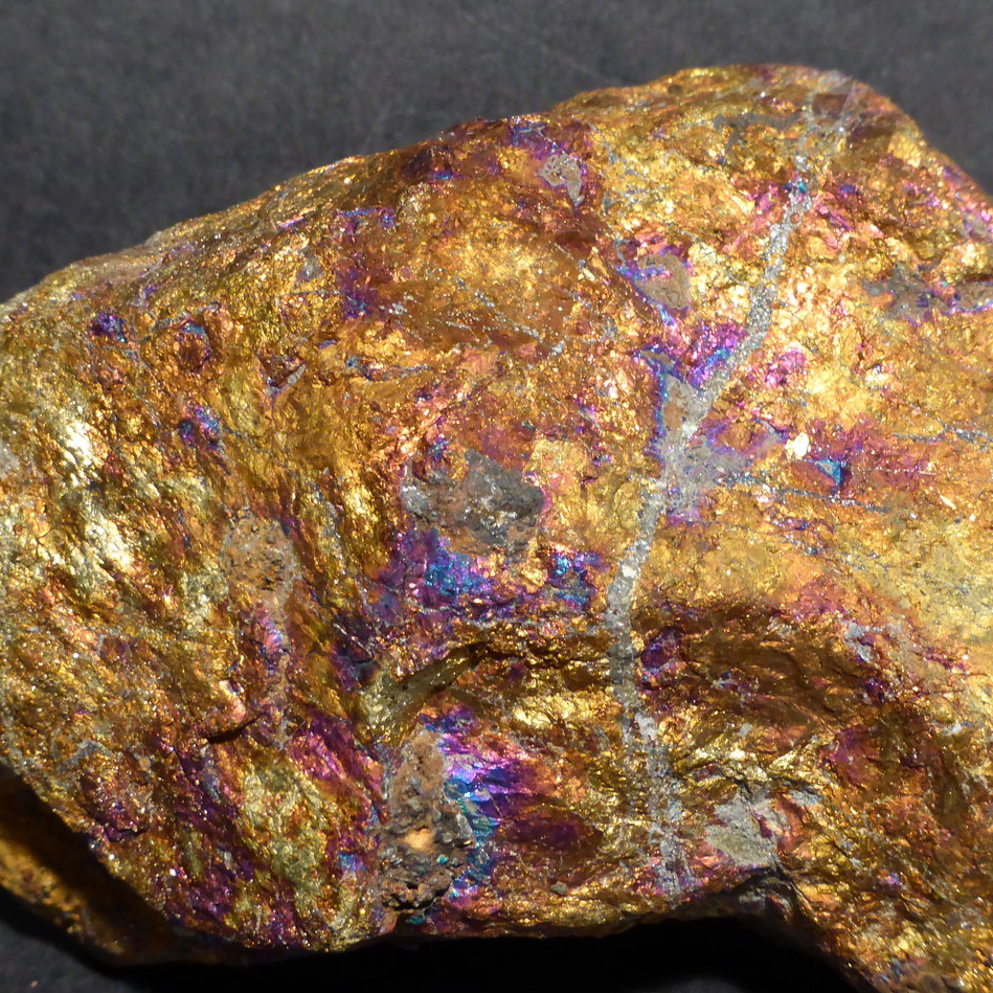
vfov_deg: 23.7
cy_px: 481
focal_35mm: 73
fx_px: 2369
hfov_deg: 23.7
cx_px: 555
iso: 400
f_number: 4.2
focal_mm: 8.5
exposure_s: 1/13
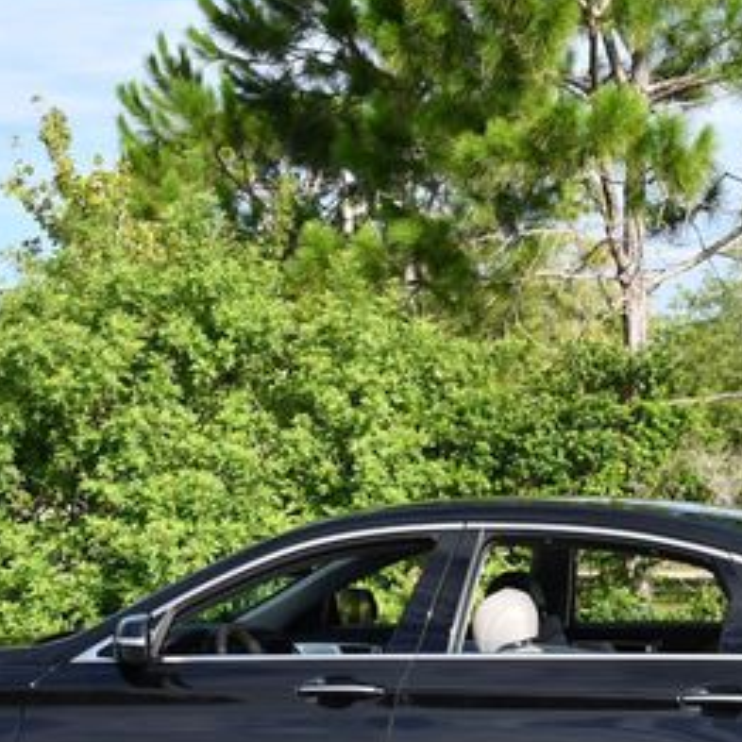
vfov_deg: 16.0
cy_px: 583
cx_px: 442
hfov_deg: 16.1
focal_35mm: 108
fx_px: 2619
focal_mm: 26
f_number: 8
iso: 180
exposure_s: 1/250
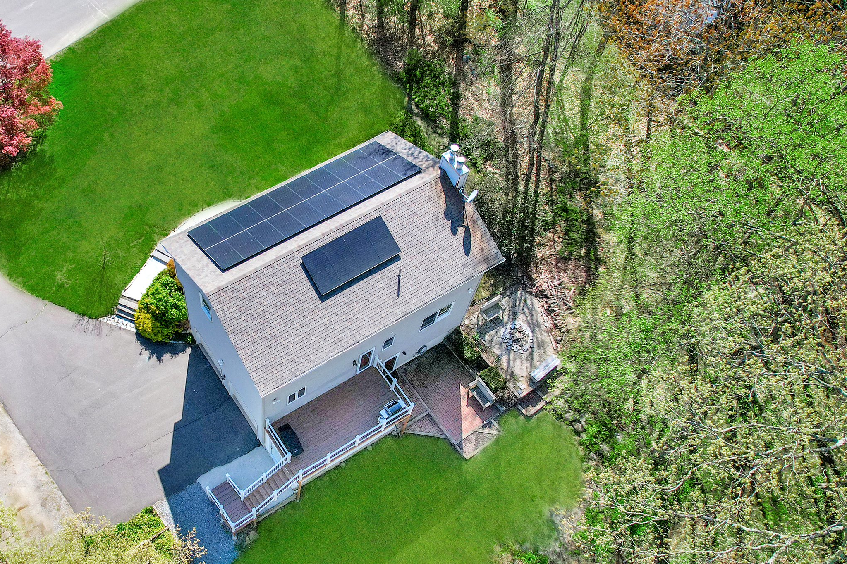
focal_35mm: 33
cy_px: 324
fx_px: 776
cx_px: 266
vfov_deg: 39.9
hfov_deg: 55.7
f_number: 2.8
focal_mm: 8.38
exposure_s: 1/2000
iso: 200
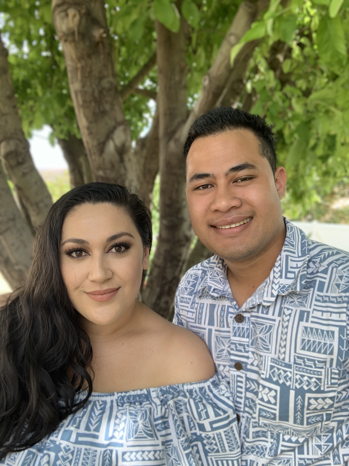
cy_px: 233
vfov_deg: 56.8
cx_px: 174
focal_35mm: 32
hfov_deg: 44.2
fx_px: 430
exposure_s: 1/122
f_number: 2.2
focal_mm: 2.87
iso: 20
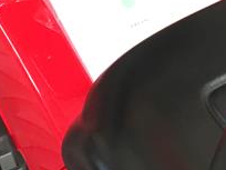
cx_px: 147
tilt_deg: -44.5
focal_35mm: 135
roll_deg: +0.2
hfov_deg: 14.6
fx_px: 881
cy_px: -81
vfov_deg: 10.6
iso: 100
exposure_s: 1/33
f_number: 2.2
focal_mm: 4.15
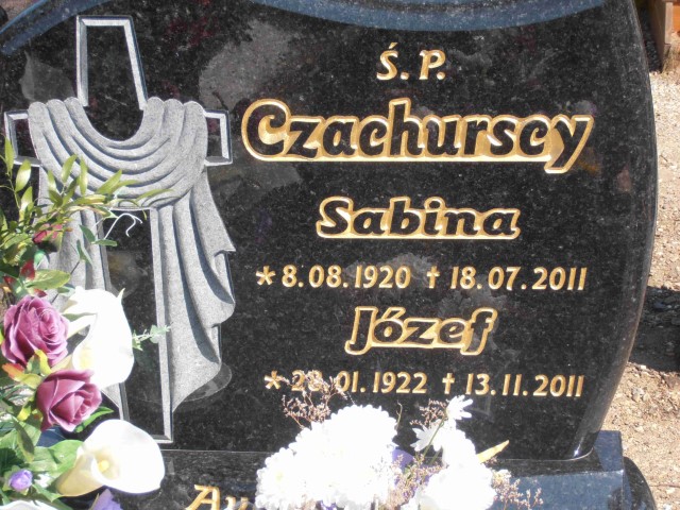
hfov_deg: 22.3
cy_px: 255
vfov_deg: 16.8
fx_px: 1729
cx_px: 340
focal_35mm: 88
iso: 80
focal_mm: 15.51
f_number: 5.1
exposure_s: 1/320
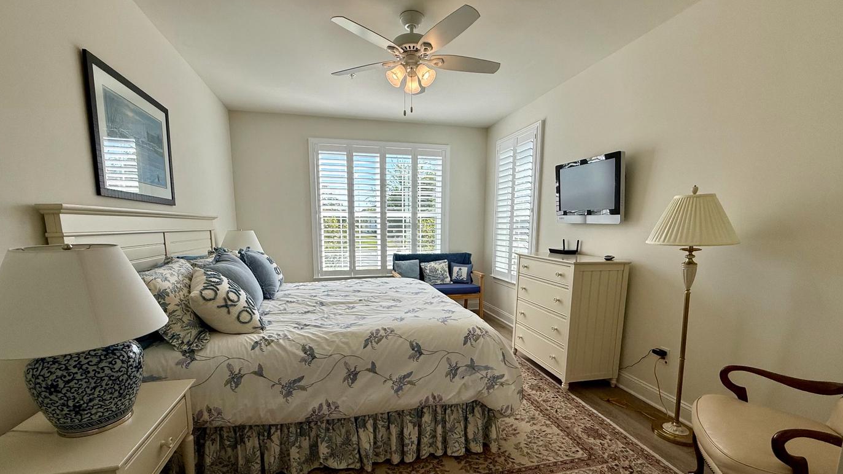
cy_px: 278
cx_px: 418
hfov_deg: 99.4
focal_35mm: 16
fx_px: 358
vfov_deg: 66.6
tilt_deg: -8.6
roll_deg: -0.1
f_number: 2.2
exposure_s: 1/522
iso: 64
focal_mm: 2.22
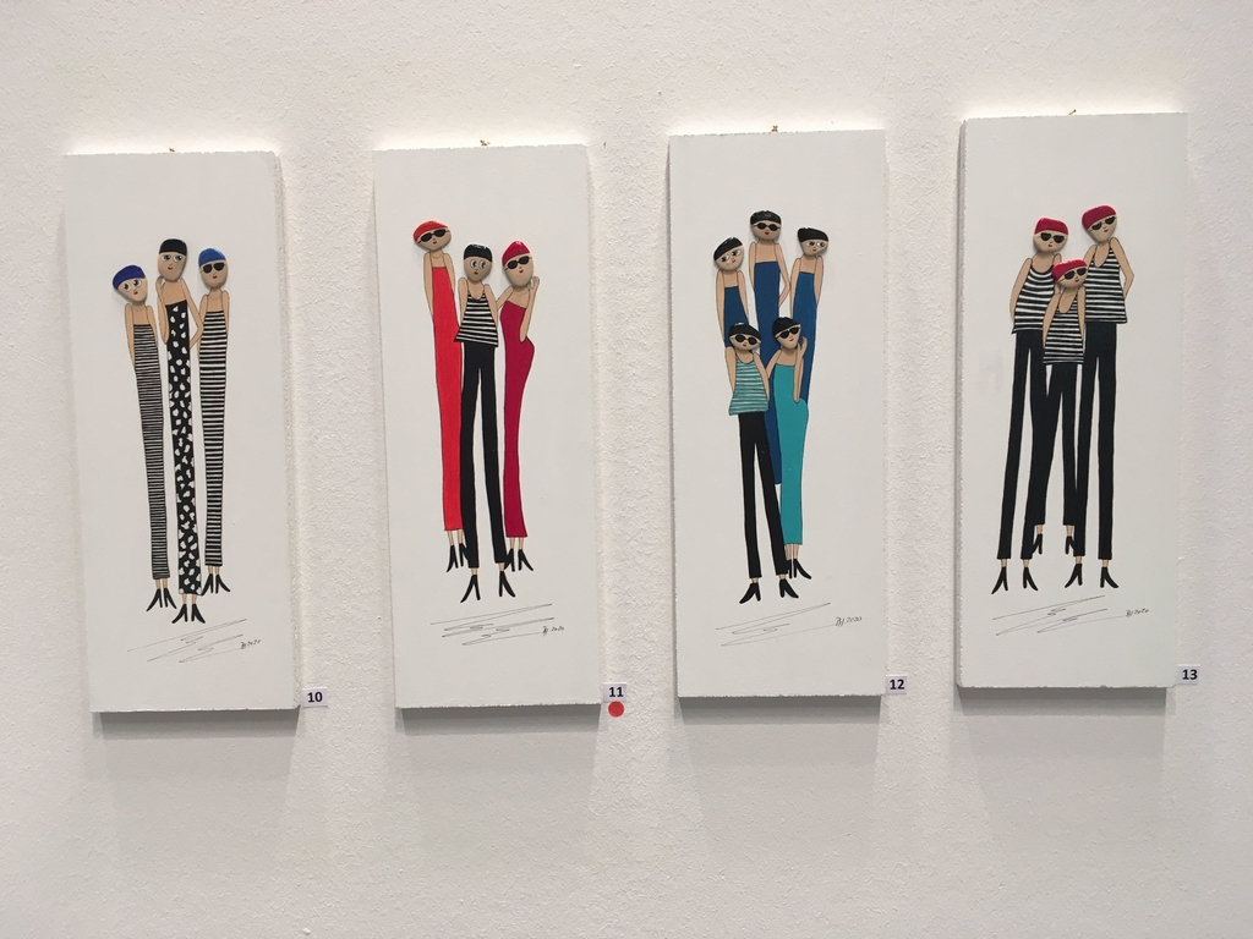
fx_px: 1050
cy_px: 470
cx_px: 626
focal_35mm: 29
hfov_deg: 61.7
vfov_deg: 48.2
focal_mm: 4.15
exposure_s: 1/33
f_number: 2.2
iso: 25
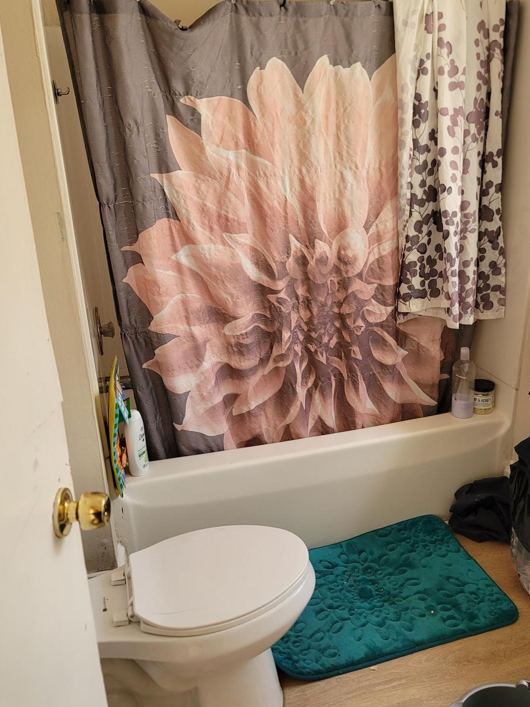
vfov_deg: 60.0
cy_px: 348
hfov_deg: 46.8
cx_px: 280
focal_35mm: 30
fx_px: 612
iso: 250
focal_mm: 7
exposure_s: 1/60
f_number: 1.8
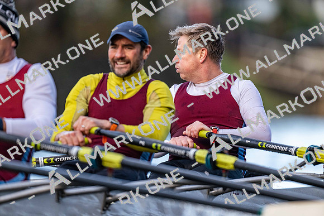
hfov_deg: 3.4
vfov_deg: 2.3
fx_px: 5401
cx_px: 162
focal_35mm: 600
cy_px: 108
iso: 2200
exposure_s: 1/2500
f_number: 4
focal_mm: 600
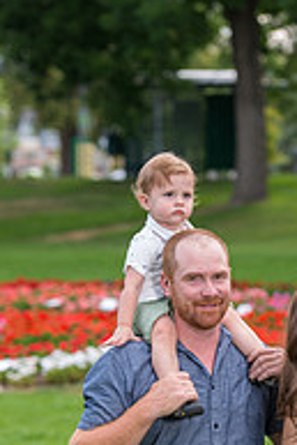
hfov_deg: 5.3
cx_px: 249
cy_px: 452
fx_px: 3224
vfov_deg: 7.8
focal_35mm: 261
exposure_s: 1/250
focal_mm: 112
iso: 200
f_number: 4.5
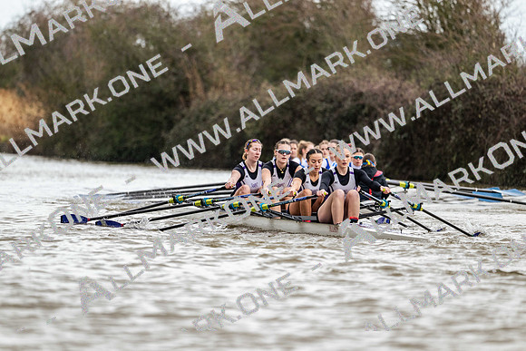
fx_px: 5846
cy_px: 176
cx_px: 263
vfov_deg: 3.4
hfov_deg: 5.2
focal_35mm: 400
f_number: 4.5
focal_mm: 400
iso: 800
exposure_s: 1/1600
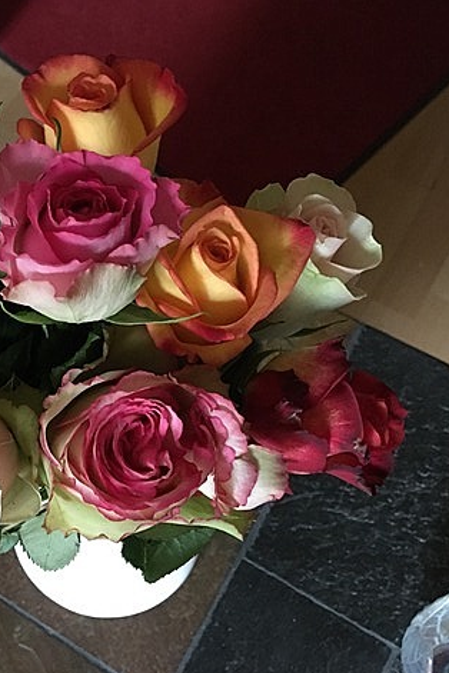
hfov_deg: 32.0
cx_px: 110
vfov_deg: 47.4
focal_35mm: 41
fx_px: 767
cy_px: 340
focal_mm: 4.15
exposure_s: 1/17
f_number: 2.2
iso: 320
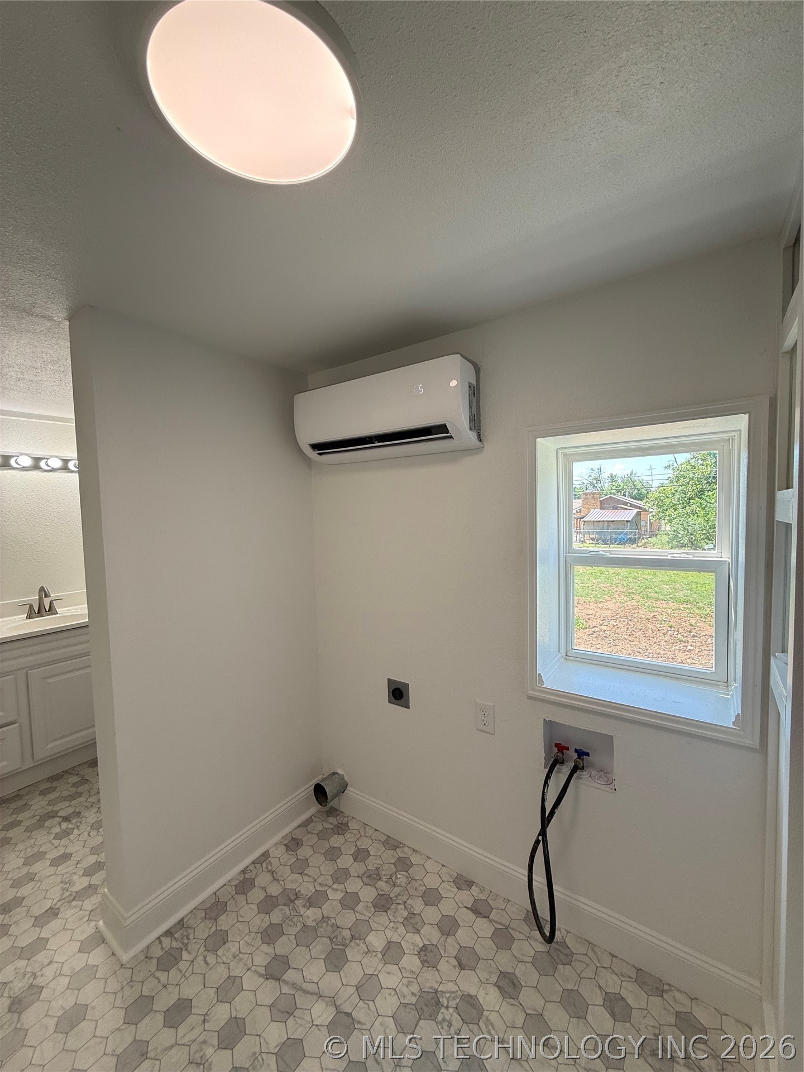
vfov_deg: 102.1
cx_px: 402
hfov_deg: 85.7
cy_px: 536
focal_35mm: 14
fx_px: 434
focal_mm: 2.22
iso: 50
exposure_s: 1/120
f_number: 2.2
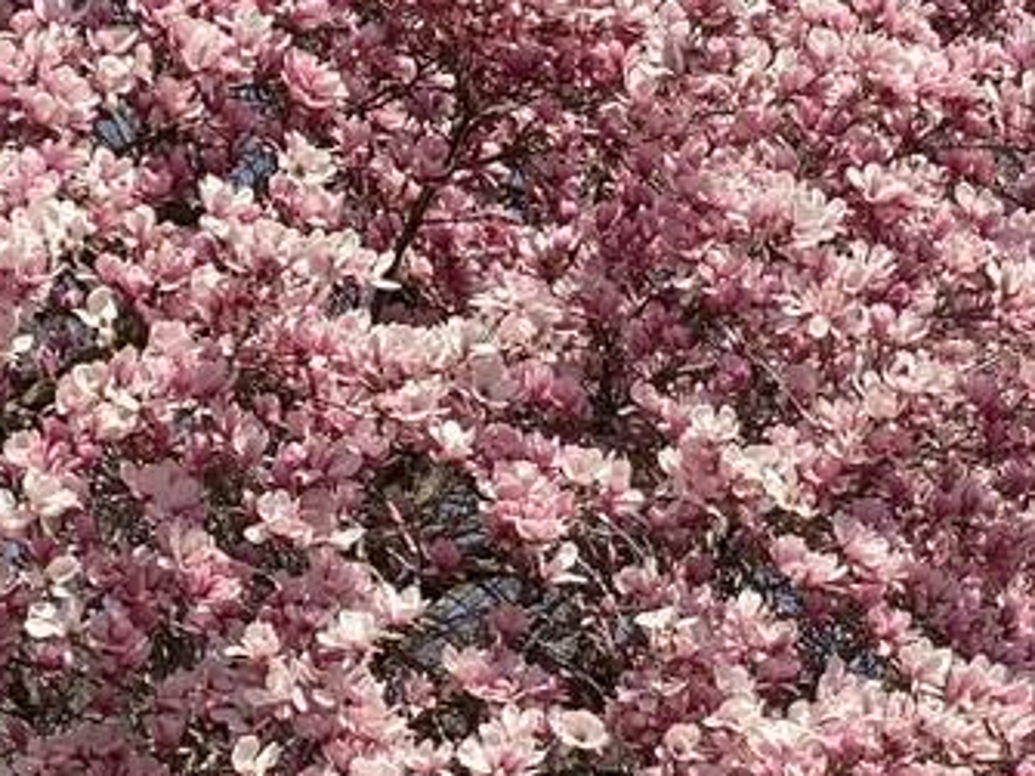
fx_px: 4752
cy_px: 1110
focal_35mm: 159
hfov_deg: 12.0
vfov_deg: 9.1
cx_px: 1390
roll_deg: -1.3
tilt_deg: +4.4
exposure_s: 1/978
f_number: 2.4
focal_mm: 6
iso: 16
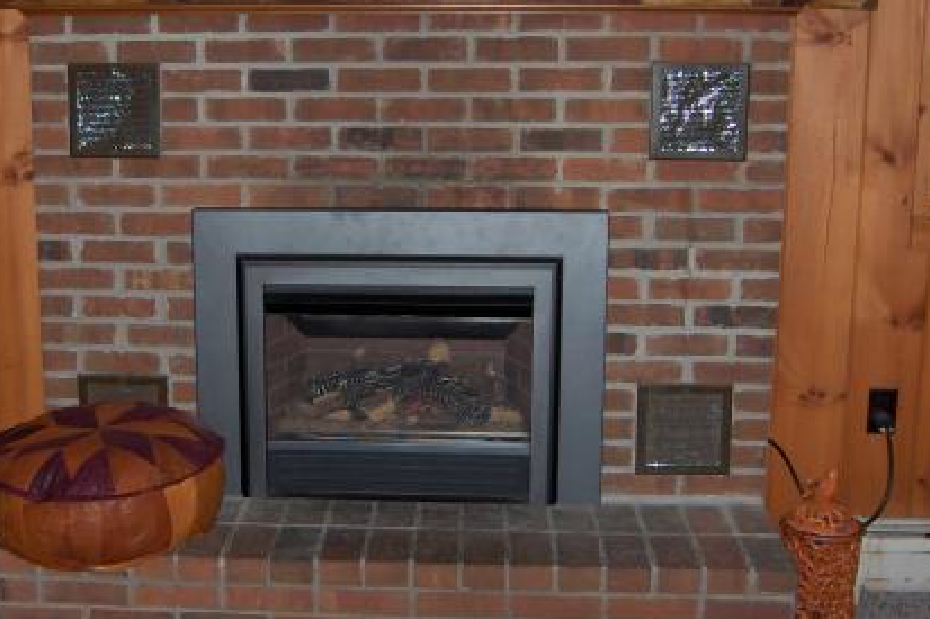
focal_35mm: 57
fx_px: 1472
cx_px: 315
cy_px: 322
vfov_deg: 23.8
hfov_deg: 34.8
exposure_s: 1/60
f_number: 2.8
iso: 100
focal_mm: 8
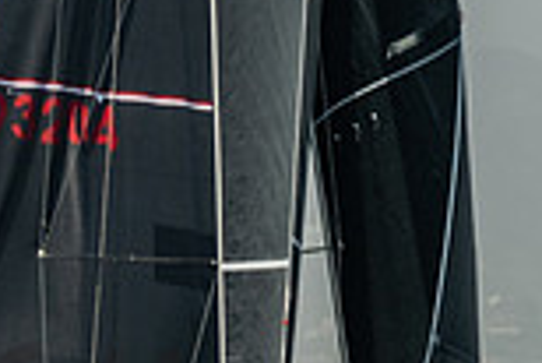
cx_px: -339
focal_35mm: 1268
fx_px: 19108
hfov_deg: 1.6
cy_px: 419
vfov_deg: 1.1
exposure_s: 1/640
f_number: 6.3
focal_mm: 200
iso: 320
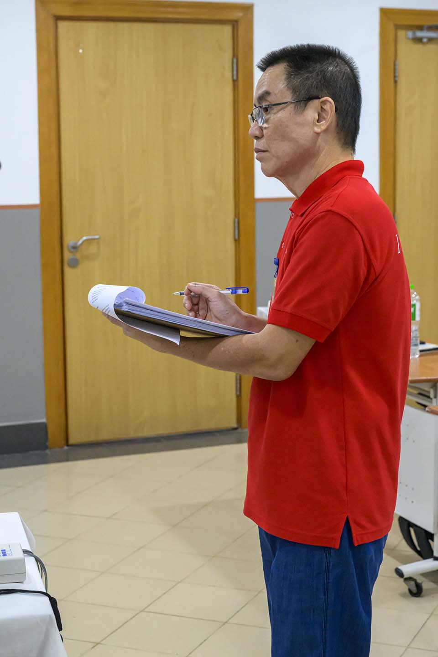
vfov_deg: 31.9
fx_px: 1150
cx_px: 219
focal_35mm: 63
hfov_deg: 21.6
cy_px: 328
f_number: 7.1
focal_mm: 63
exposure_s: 1/250
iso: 8000
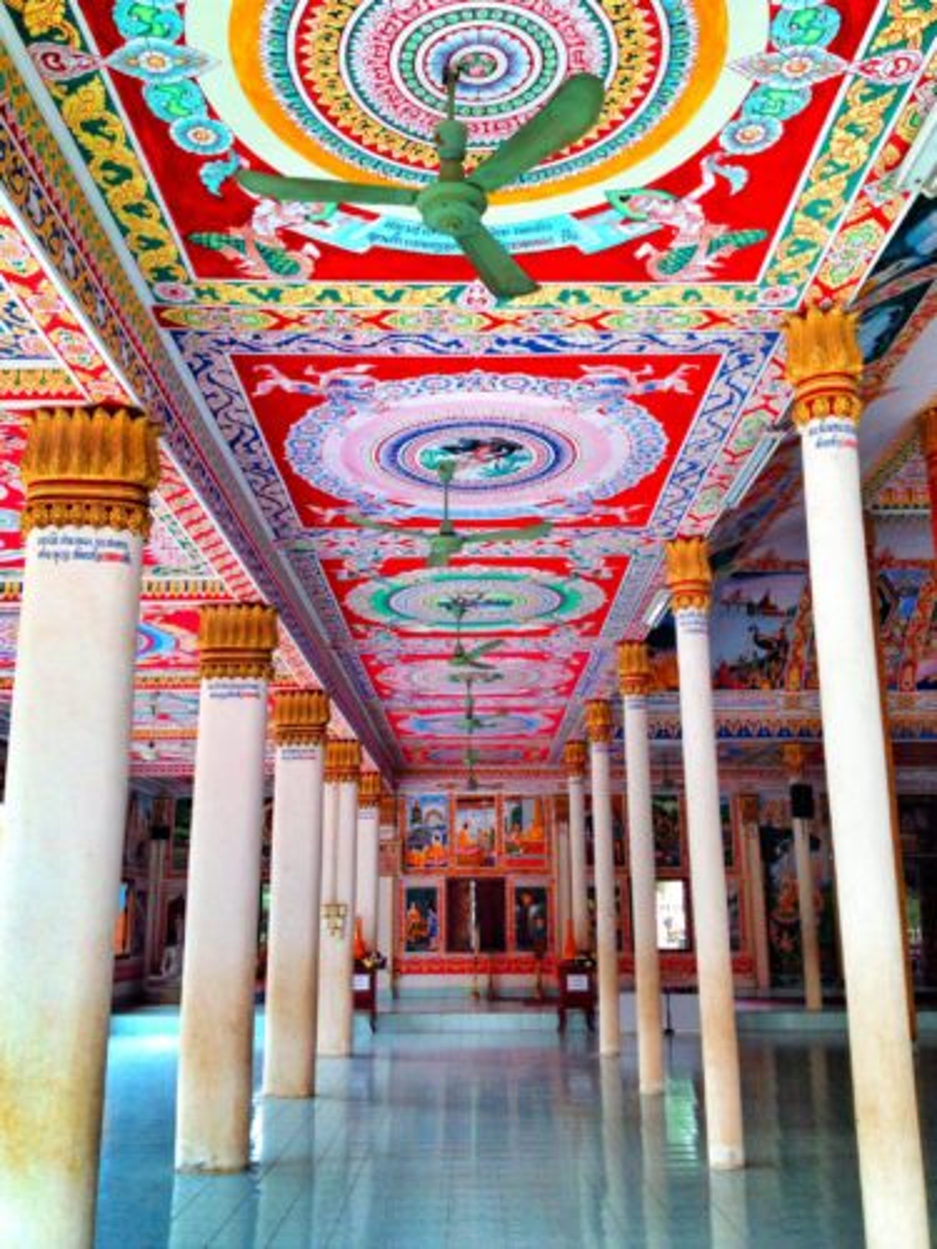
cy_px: 624
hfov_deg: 40.7
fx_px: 1263
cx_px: 468
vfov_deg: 52.6
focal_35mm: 35
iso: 80
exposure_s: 1/120
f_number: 2.4
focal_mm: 4.28
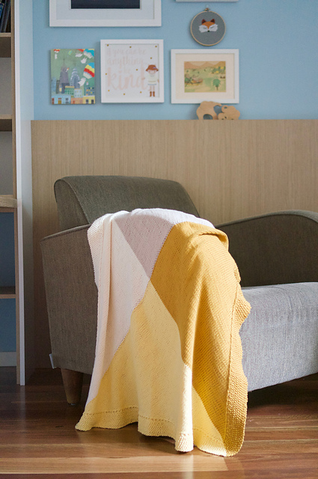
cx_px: 159
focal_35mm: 52
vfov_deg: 37.9
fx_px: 697
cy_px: 240
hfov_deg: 25.7
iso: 3200
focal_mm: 35
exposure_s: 1/60
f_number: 1.8
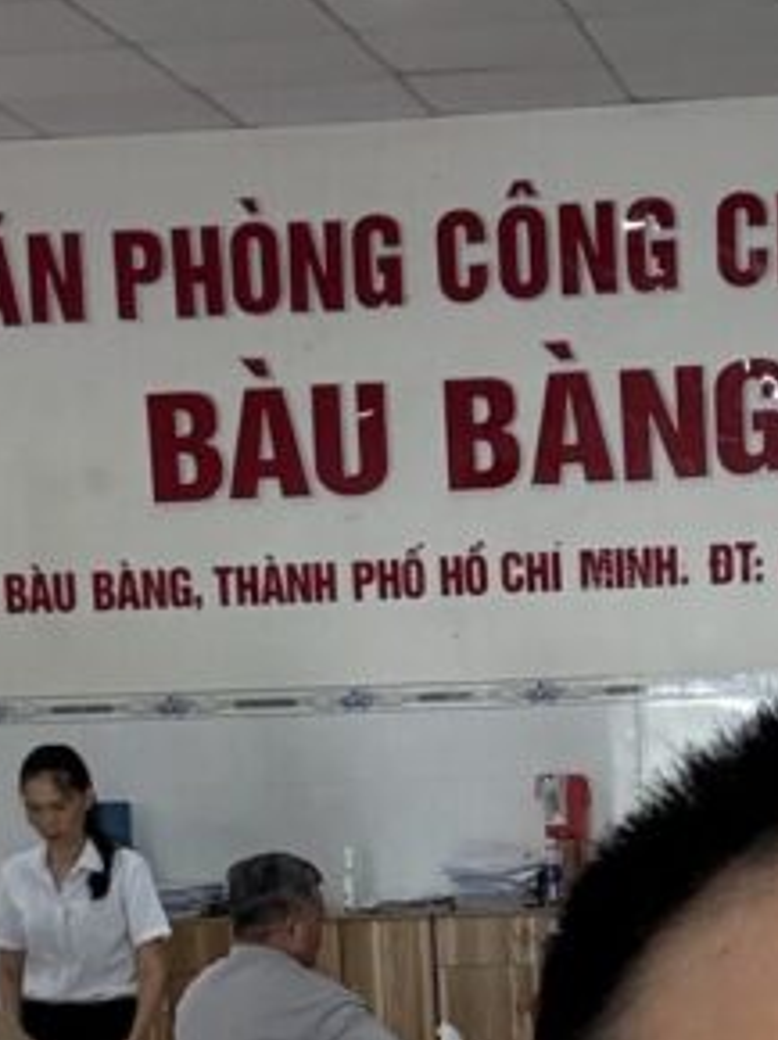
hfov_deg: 13.8
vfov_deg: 17.7
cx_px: 688
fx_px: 3181
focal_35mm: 106
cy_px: 1241
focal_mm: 2.69
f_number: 1.9
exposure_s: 1/60
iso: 200
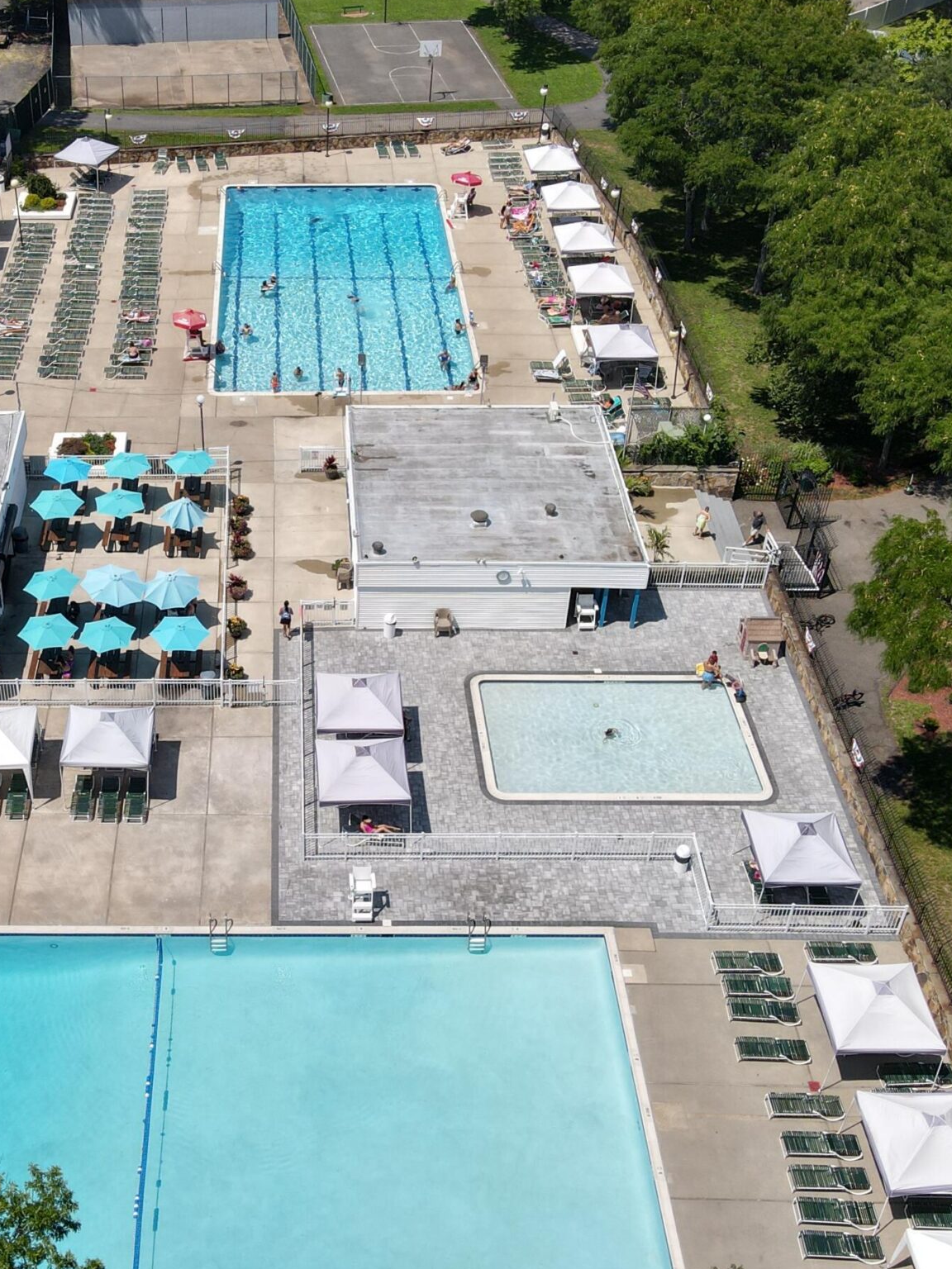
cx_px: 259
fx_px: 1467
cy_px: 651
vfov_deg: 46.8
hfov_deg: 35.3
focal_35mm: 40
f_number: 2.8
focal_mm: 4.5
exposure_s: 1/1000
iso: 100
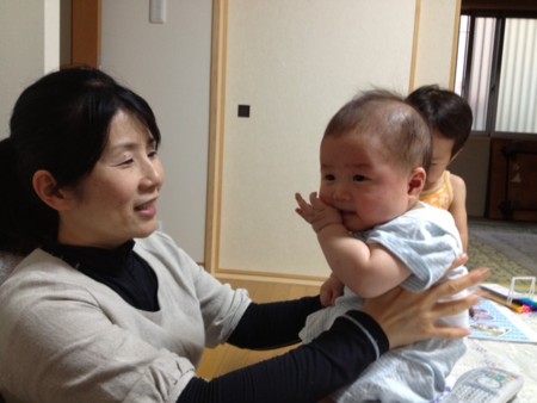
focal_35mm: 35
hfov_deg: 52.6
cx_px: 268
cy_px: 202
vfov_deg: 40.7
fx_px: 543
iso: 100
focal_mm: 4.28
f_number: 2.4
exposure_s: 1/20
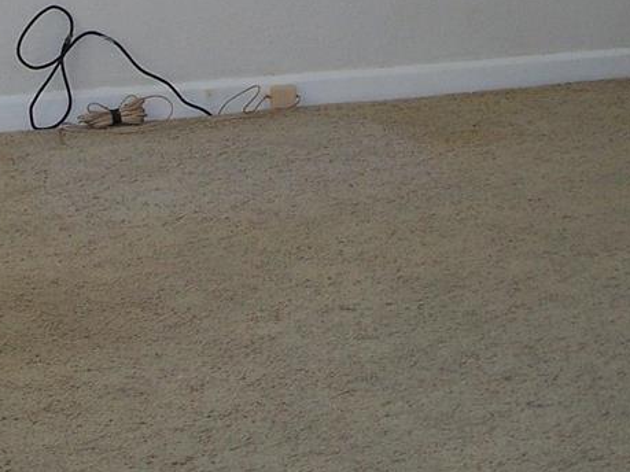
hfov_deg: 15.3
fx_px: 2347
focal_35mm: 129
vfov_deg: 11.2
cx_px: 220
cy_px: -172
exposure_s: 1/60
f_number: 2.8
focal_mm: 7.8
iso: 80
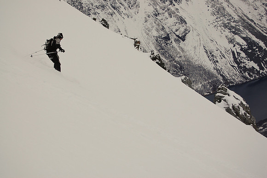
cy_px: 89
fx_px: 612
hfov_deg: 24.6
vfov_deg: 16.5
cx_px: 134
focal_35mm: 82
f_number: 5.6
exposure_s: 1/1600
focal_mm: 55
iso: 200
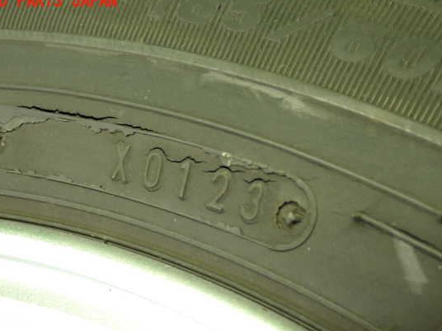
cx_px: 214
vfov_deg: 26.1
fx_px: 715
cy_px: 176
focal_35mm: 56
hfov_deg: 34.3
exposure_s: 1/40
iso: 800
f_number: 3.2
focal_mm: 9.01
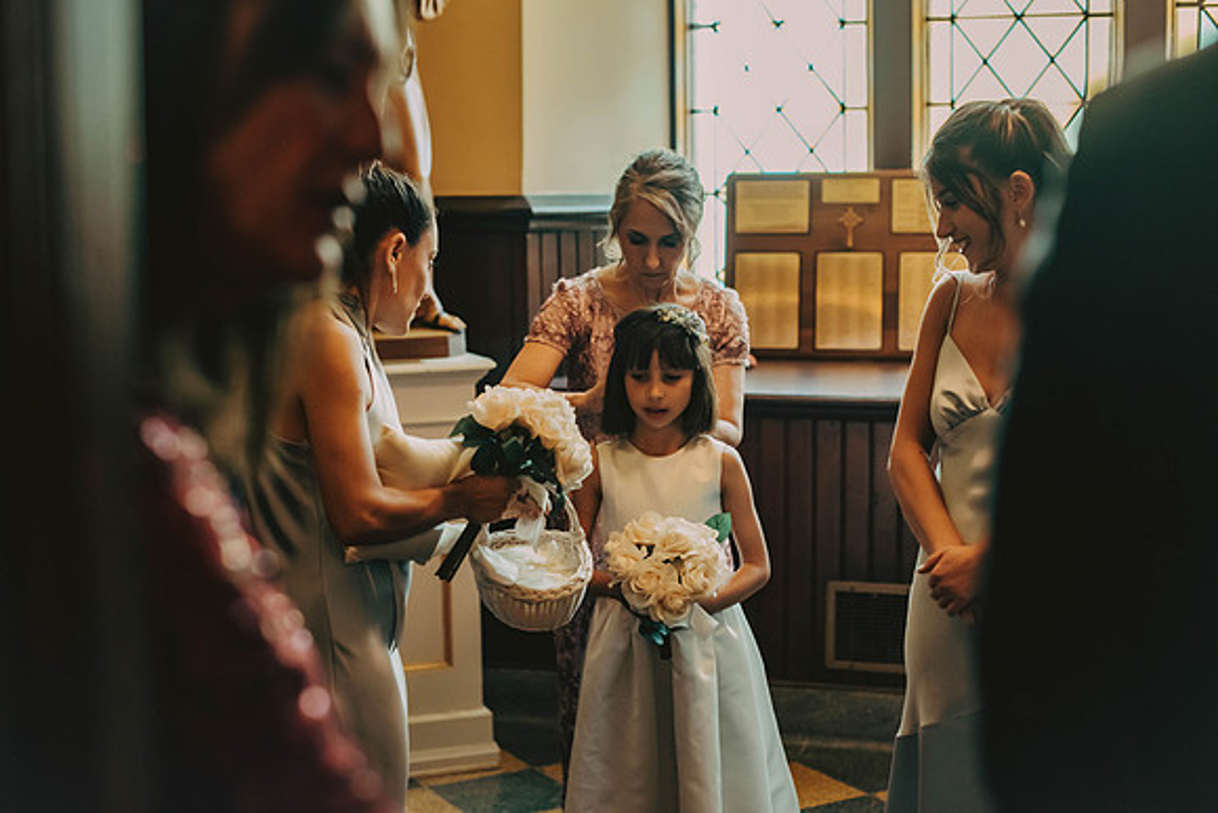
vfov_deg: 27.0
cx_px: 609
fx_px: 1692
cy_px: 406
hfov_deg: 39.6
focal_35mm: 50
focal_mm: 50
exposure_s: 1/200
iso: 1250
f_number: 2.2
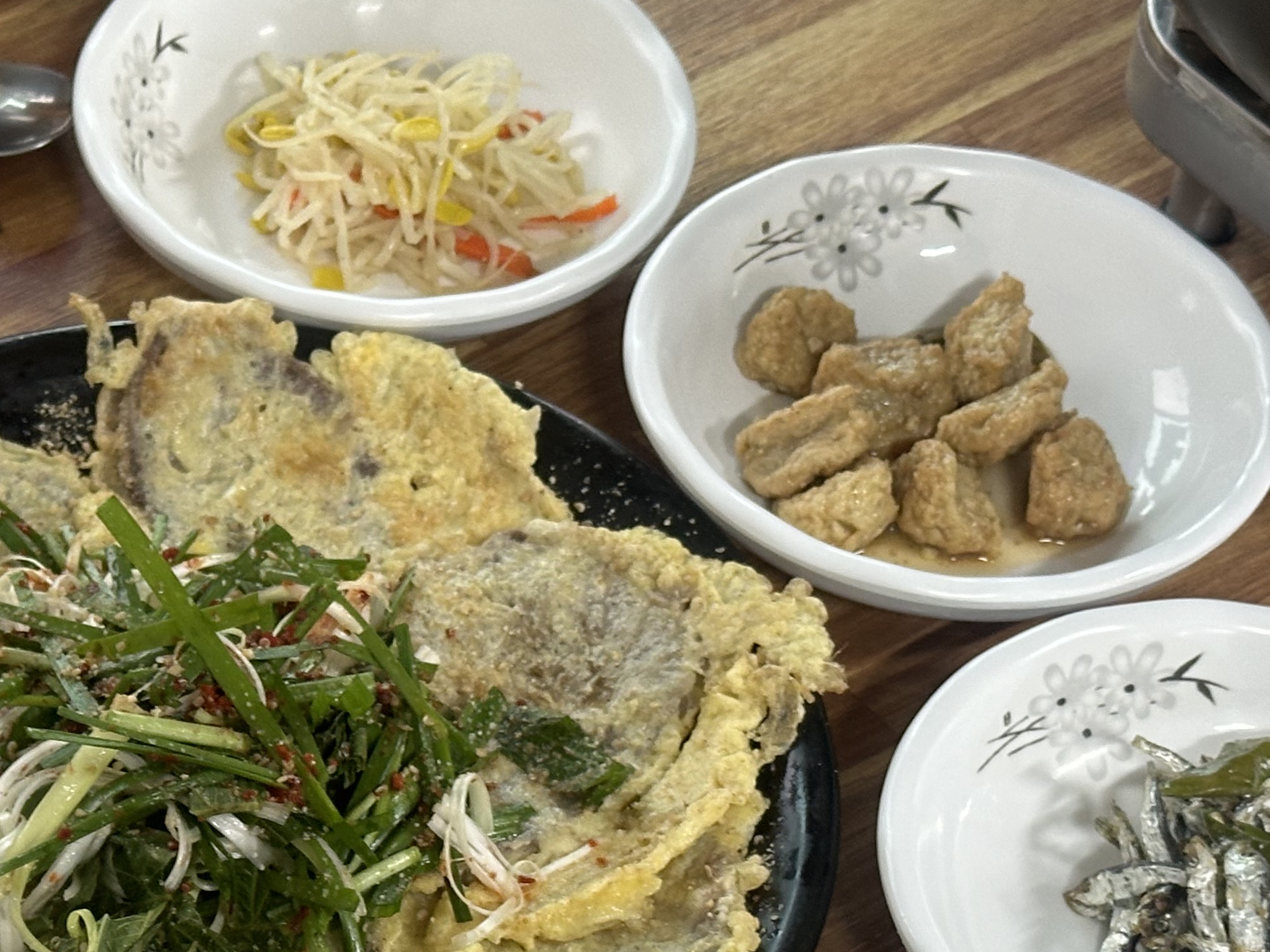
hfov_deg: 19.8
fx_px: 3595
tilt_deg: -51.4
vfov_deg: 14.9
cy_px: 938
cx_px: 271
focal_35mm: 98
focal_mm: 6.86
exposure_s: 1/60
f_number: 1.78
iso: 160
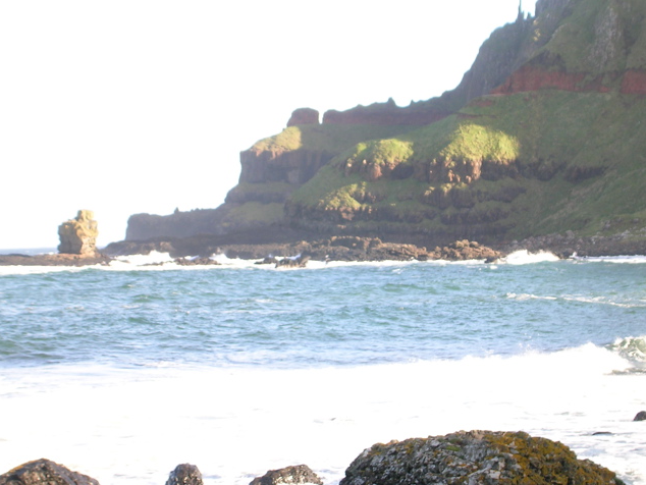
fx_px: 2166
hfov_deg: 17.0
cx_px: 322
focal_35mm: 116
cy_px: 244
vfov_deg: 12.8
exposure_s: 1/71.2
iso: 50
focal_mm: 17.4
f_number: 4.9
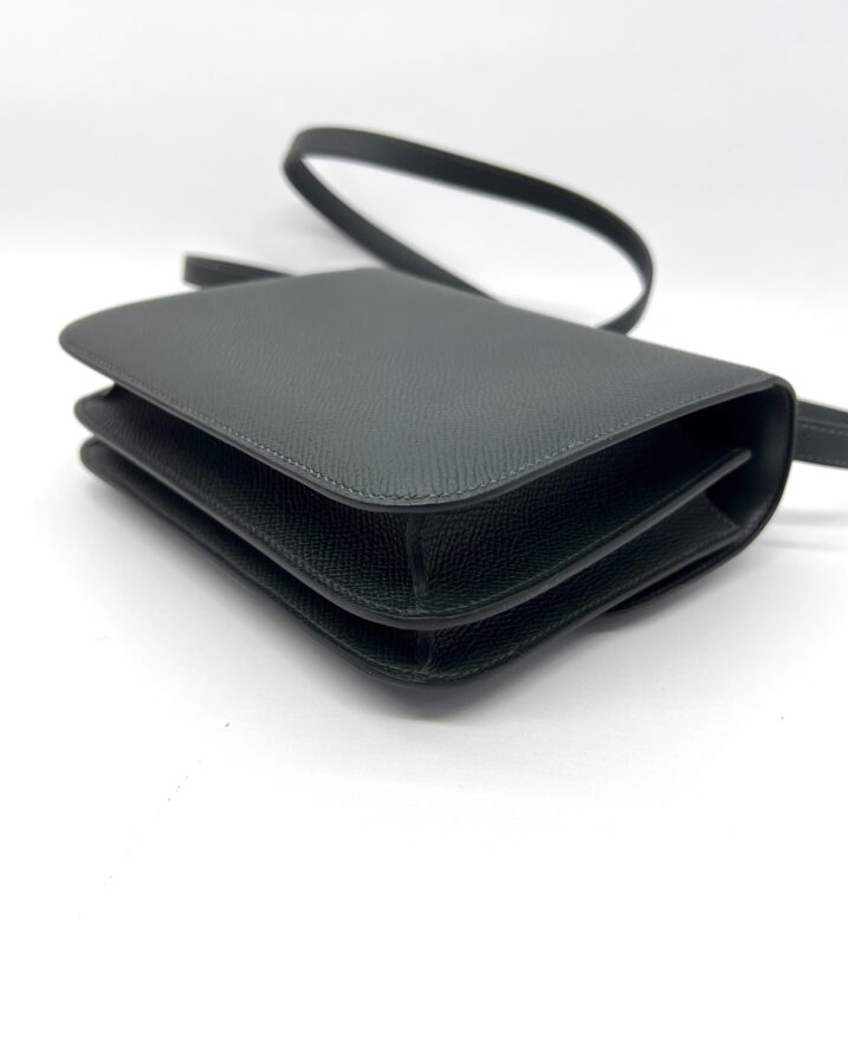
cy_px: 486
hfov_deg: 50.0
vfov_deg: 60.4
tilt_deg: -23.7
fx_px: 910
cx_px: 426
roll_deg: -2.8
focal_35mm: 29
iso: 40
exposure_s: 1/188
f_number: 1.5
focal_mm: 5.7
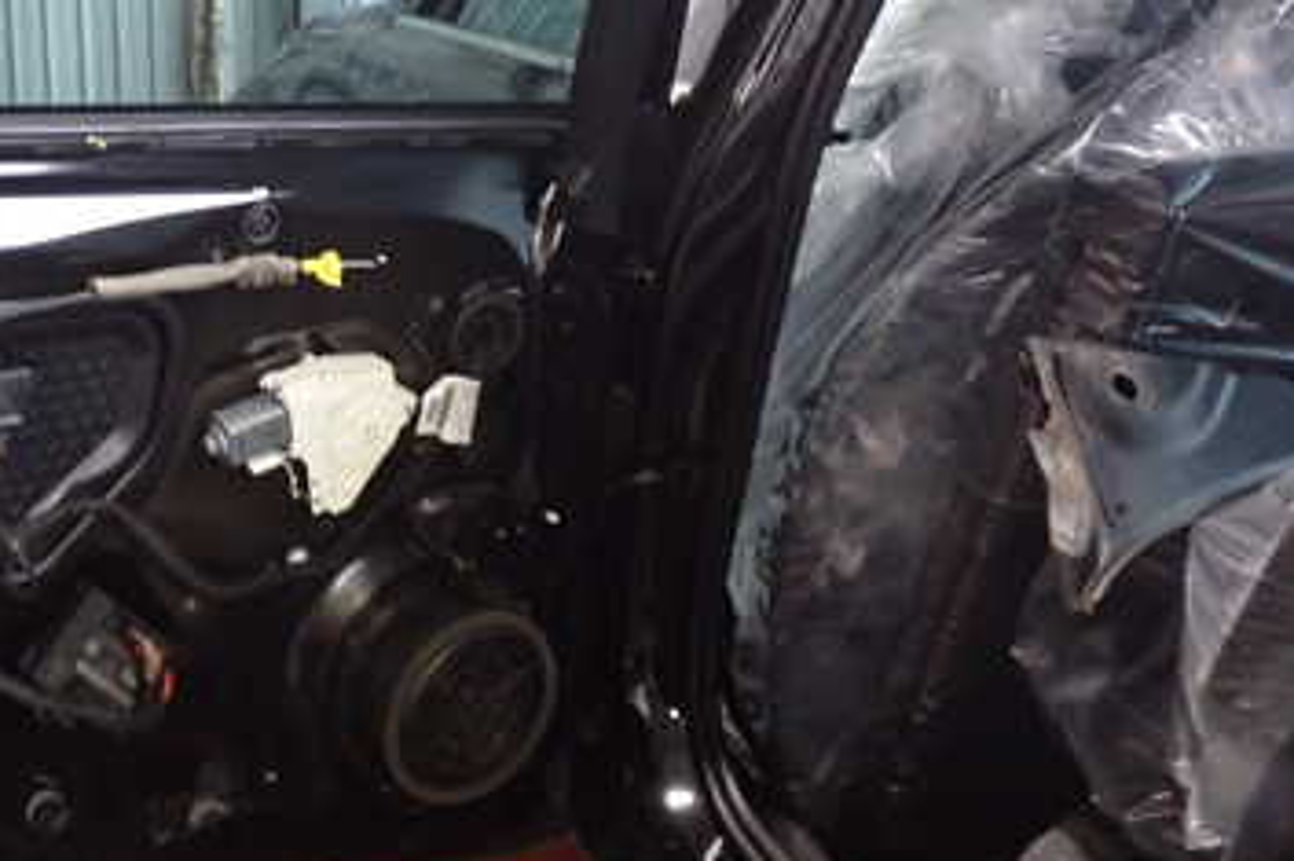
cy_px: 267
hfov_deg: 35.9
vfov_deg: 25.3
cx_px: 209
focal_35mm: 53
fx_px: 1904
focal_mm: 5.4
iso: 640
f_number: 2.3
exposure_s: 1/30
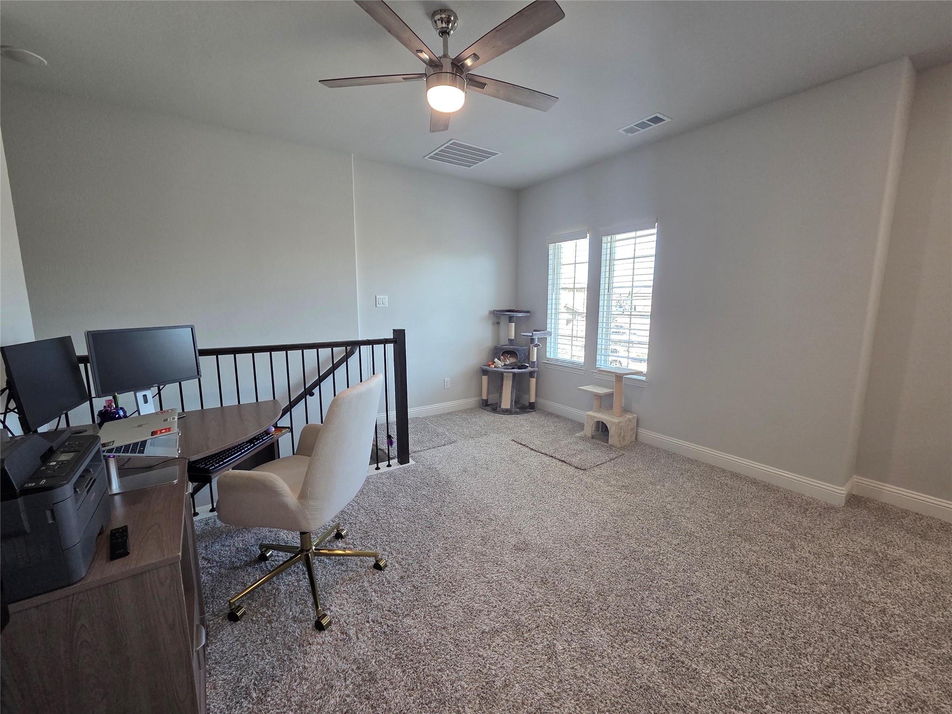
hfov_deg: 106.2
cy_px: 357
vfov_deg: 89.9
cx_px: 476
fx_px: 358
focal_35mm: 13
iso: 160
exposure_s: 1/120
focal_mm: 2.2
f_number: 2.2
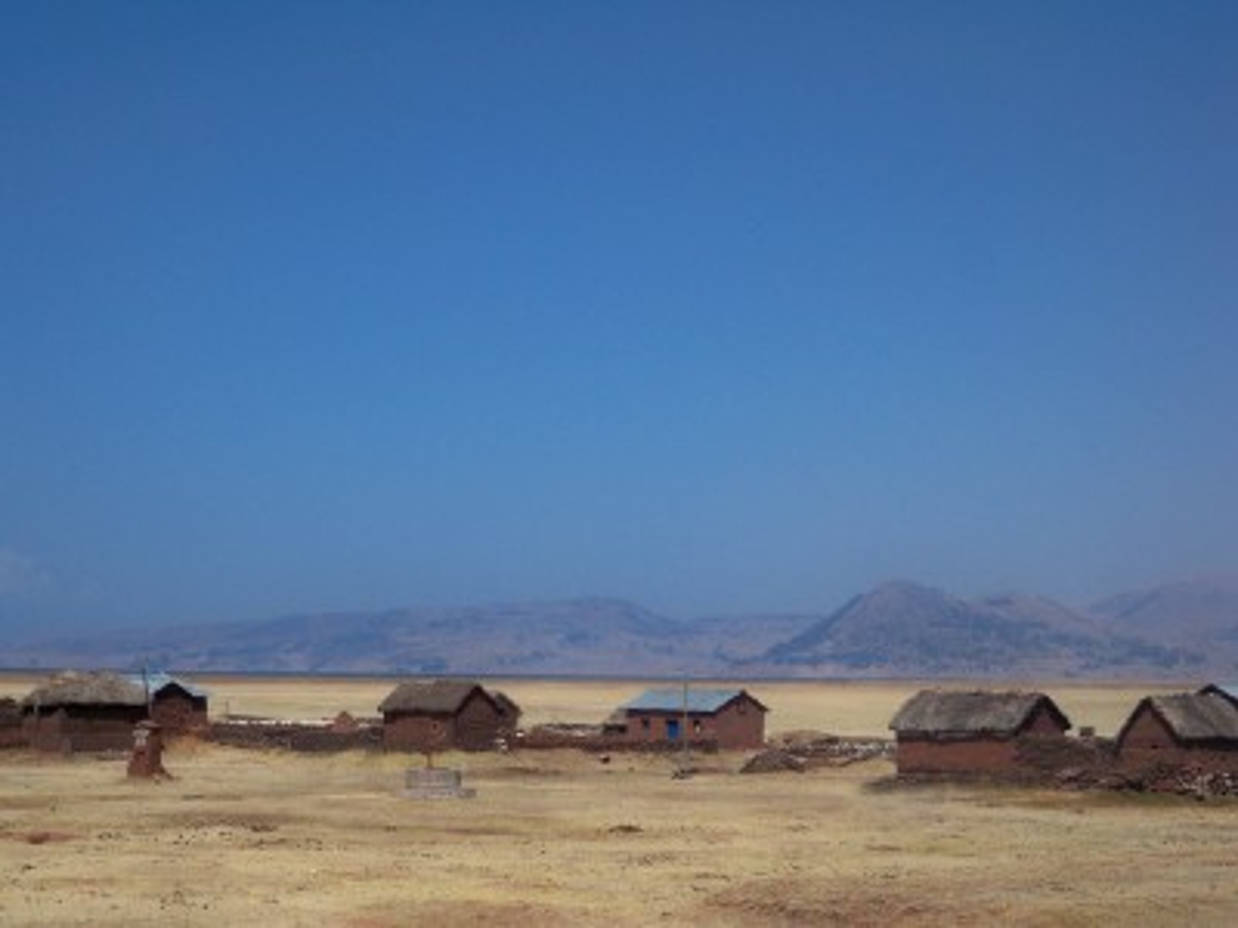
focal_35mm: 68
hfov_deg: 28.6
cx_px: 619
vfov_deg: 21.6
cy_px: 464
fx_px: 2432
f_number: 6.9
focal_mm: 12.1
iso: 64
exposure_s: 1/400
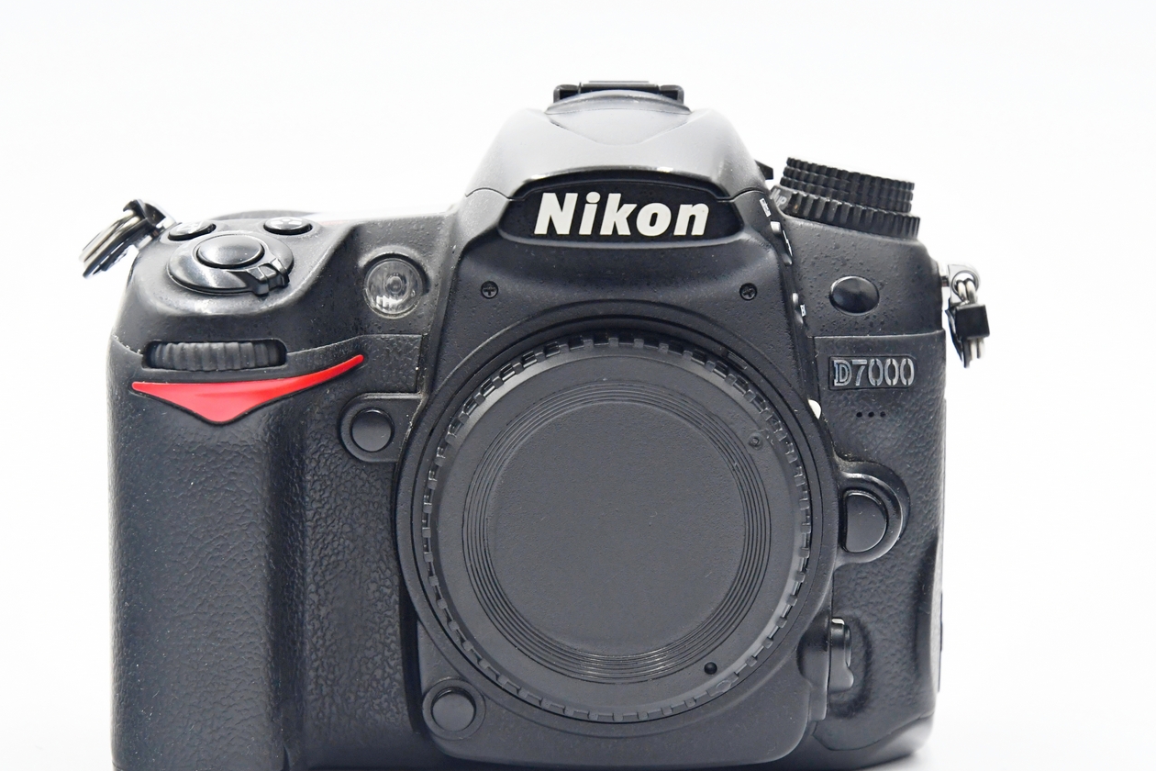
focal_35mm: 100
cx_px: 564
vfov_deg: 13.7
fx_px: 3211
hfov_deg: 20.4
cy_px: 418
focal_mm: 56
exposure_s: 1/125
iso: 1600
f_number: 7.1
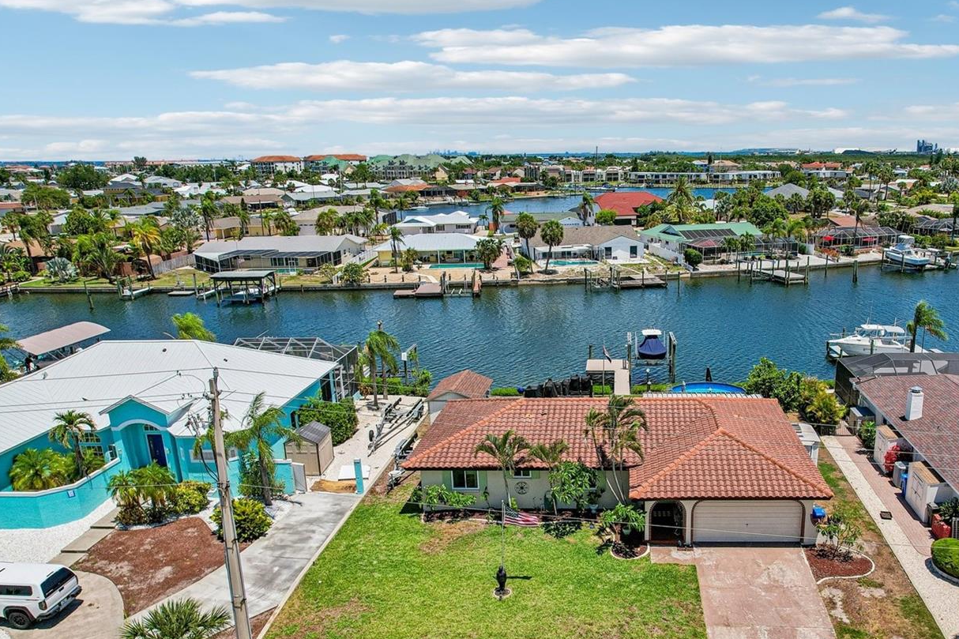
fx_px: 772
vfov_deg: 44.6
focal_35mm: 29
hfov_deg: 62.7
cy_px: 399
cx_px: 603
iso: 130
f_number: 2.8
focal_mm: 8.4
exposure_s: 1/4000
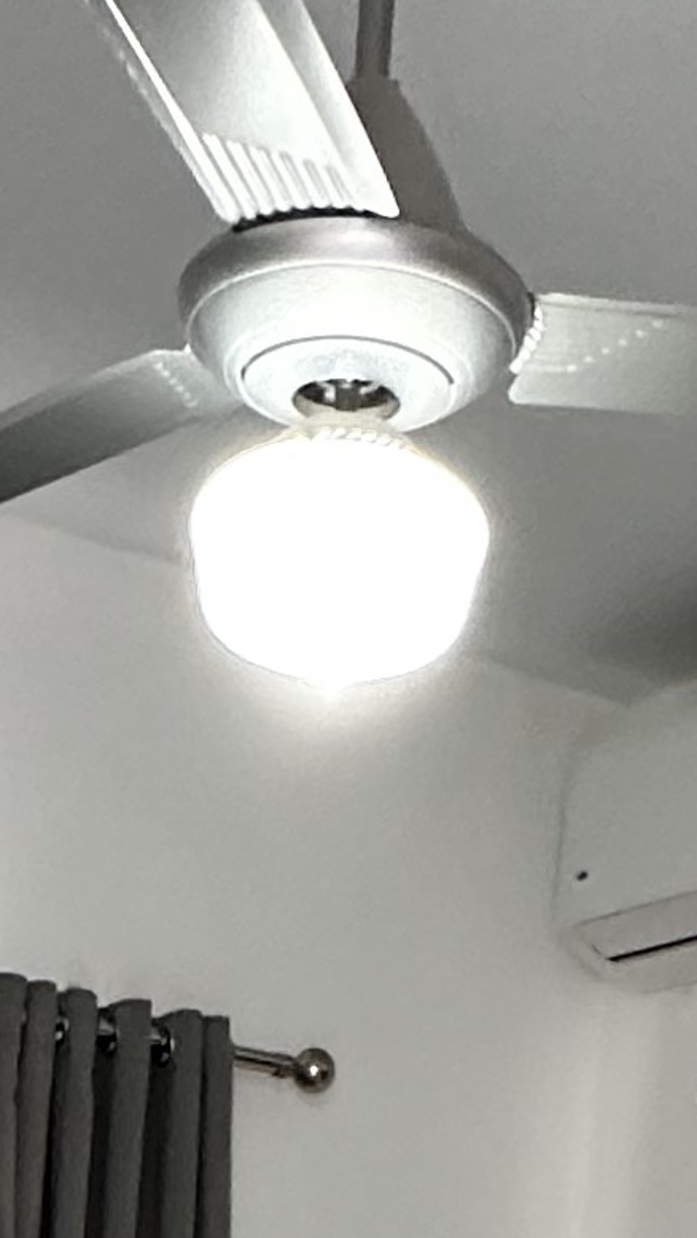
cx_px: 145
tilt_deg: -8.8
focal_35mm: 79
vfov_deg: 20.8
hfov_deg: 15.2
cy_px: 2073
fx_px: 2594
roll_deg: -4.7
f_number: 2.2
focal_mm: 2.22
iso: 400
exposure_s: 1/60
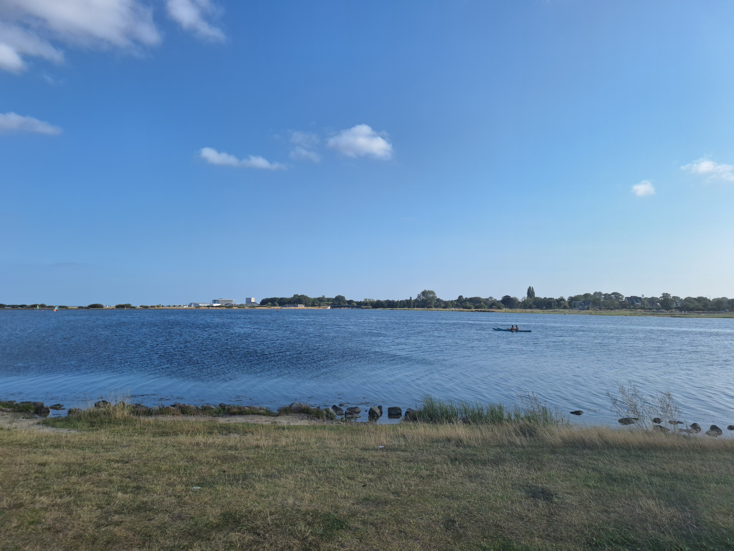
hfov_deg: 73.9
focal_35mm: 23
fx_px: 488
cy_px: 276
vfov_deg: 58.9
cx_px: 367
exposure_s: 1/1653
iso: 40
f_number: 1.8
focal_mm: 5.54
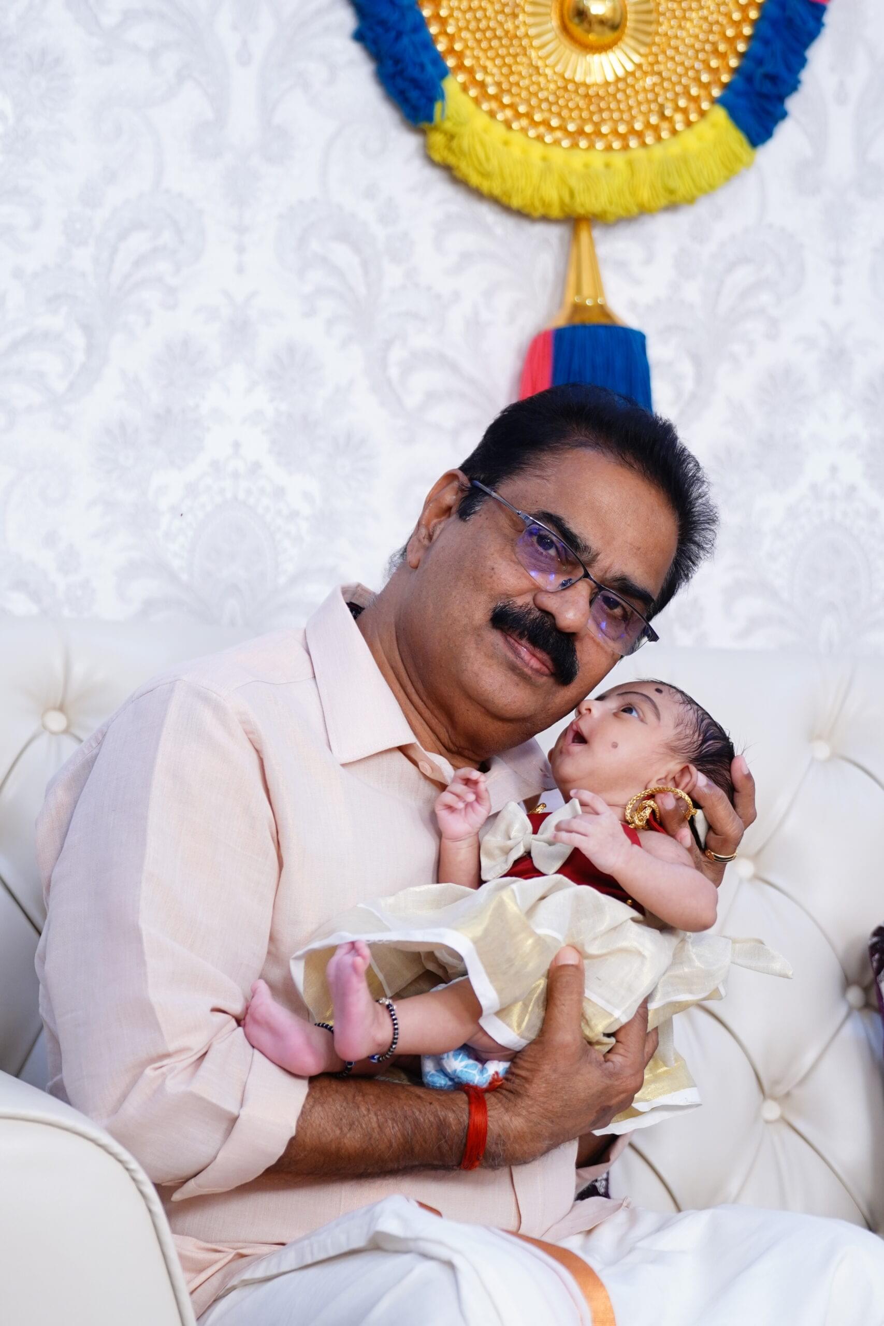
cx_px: 442
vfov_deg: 15.2
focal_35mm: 135
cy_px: 663
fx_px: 4971
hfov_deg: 10.2
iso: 500
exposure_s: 1/125
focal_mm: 90
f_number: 2.8
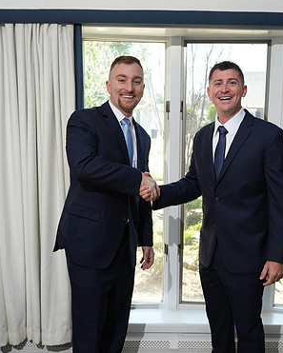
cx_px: 173
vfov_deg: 41.9
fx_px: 460
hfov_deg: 34.0
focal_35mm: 44
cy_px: 206
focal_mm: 30
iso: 320
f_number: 4
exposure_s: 1/200
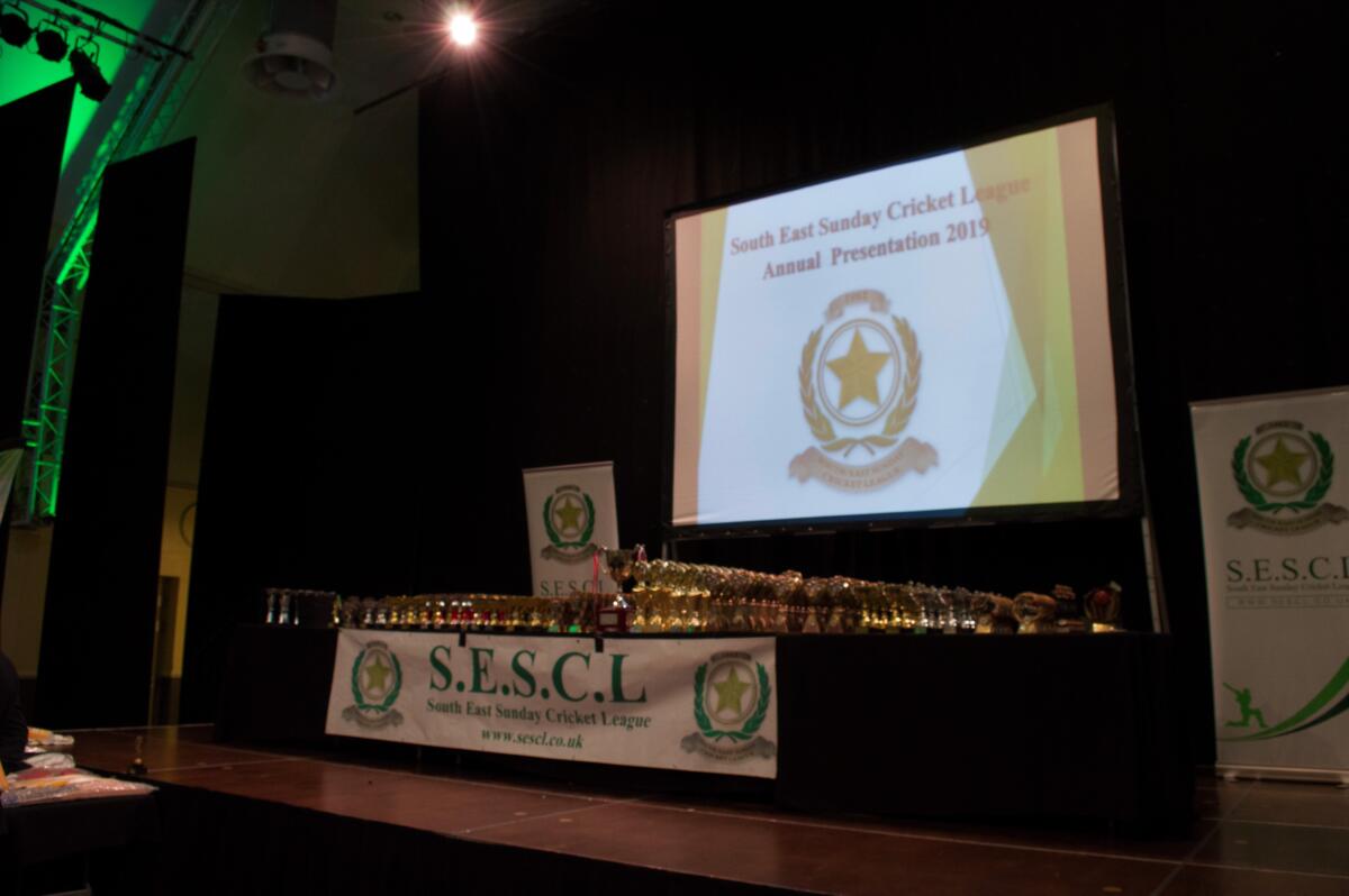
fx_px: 1011
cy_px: 448
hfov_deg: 67.4
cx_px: 674
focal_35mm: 27
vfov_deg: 47.9
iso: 1600
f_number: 5.6
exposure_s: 1/25
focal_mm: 18
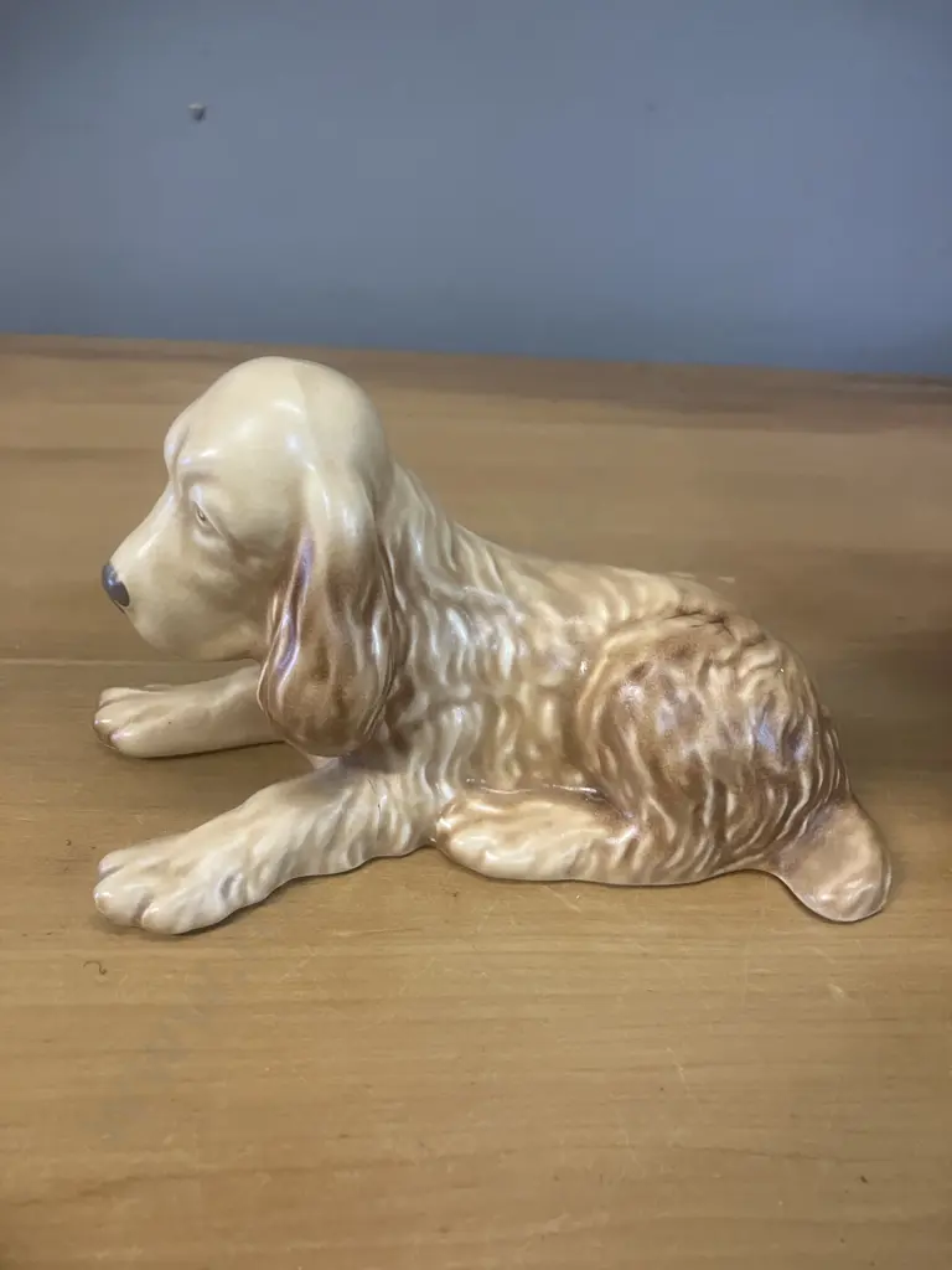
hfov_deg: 49.7
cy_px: 635
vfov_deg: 63.4
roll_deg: -4.6
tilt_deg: -30.3
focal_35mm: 28
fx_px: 1027
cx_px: 476
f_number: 1.8
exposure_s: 1/50
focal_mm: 3.99
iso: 200
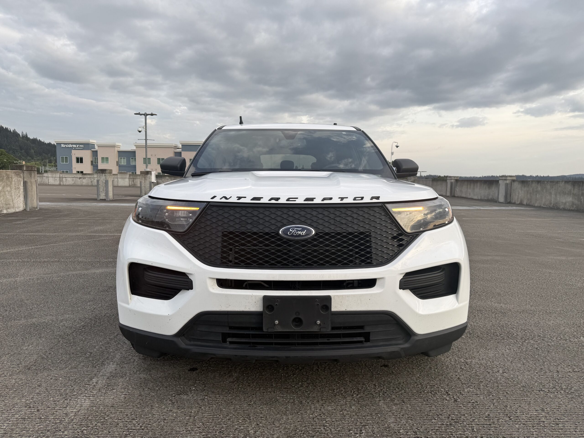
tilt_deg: -5.0
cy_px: 219
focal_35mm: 24
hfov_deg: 71.6
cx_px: 292
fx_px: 405
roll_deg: -1.4
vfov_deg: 56.8
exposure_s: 1/555
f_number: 1.78
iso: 80
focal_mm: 6.76
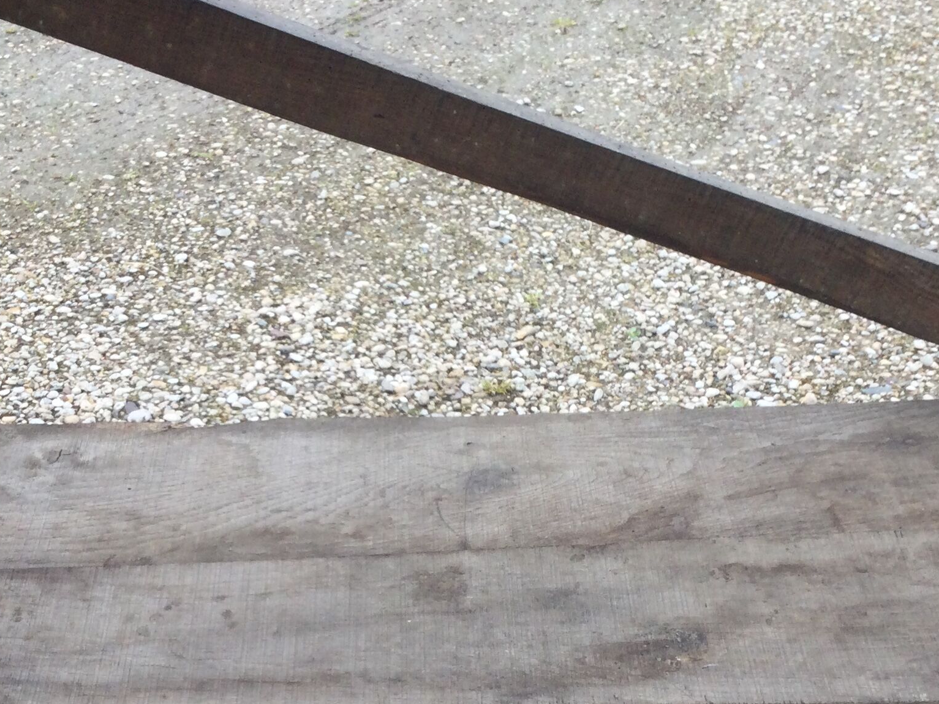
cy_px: 617
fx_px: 1790
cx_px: 452
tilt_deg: -38.1
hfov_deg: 29.4
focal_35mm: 66
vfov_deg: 21.8
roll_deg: +1.6
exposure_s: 1/273
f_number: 2.4
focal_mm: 3.3
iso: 25
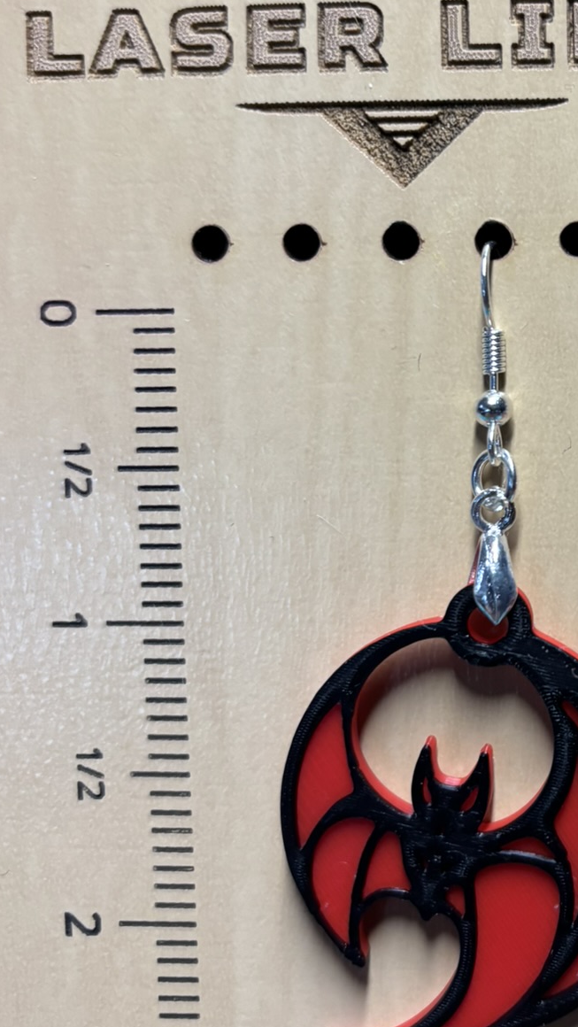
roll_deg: +0.0
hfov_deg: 22.6
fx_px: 1362
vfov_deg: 41.1
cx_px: 629
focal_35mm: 50
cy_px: 410
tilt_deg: -21.1
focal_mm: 5.96
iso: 125
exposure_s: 1/120
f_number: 1.6
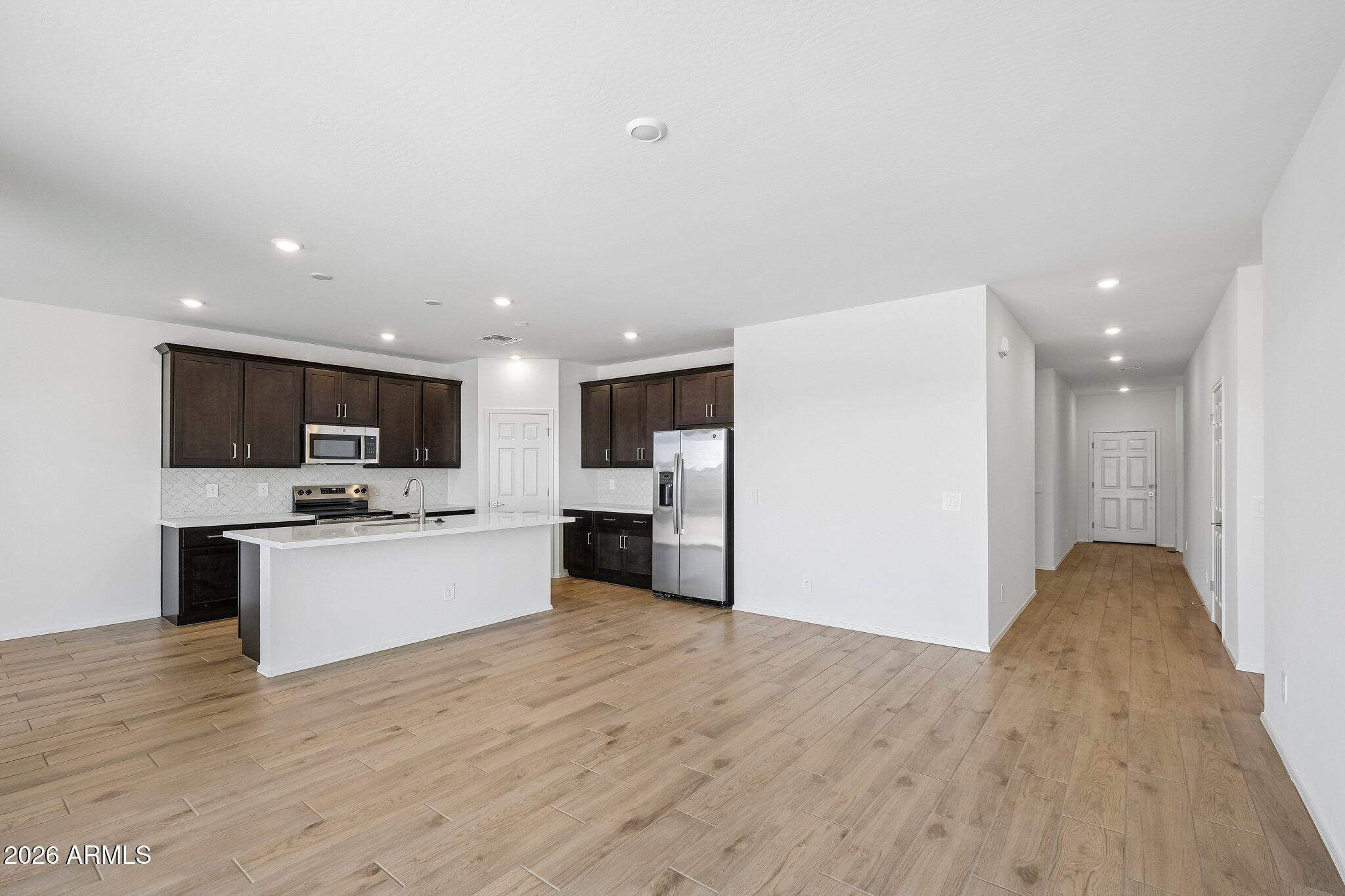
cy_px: 448
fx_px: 560
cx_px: 672
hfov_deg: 100.4
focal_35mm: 15
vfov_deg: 77.3
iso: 400
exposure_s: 1/40
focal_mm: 10
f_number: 8
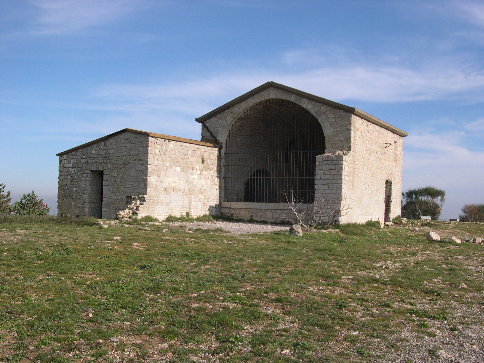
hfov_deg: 49.0
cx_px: 242
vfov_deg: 37.7
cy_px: 182
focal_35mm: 38
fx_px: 531
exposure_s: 1/200
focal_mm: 8
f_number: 7.6
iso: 100
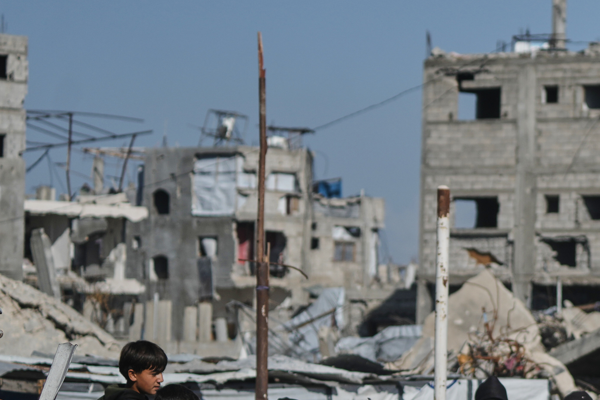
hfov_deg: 6.5
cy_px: 414
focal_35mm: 311
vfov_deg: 4.4
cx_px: 899
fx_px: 5183
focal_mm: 100
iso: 64
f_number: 4.5
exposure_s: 1/1600
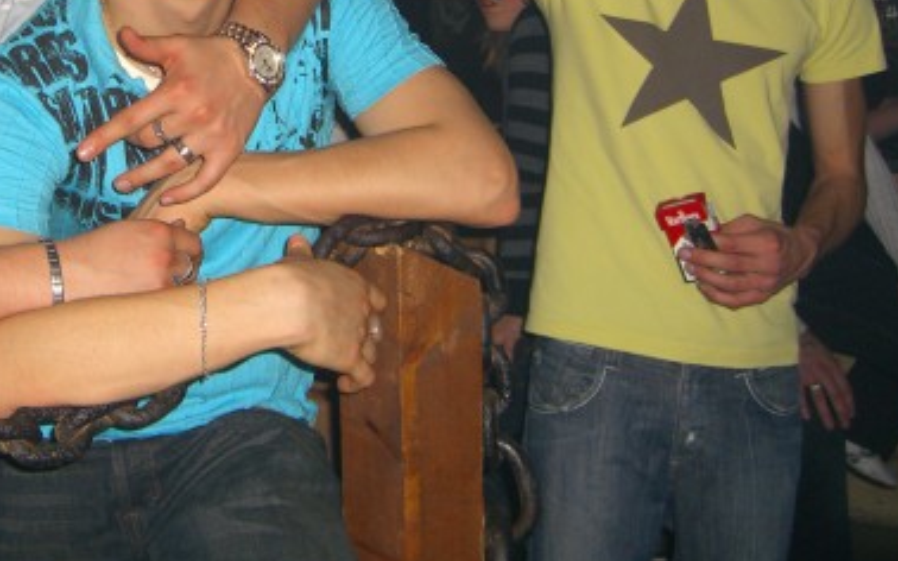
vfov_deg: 19.9
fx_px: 1566
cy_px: 43
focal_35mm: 64
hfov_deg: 31.5
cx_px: 235
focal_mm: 7.9
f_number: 2.8
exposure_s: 1/60
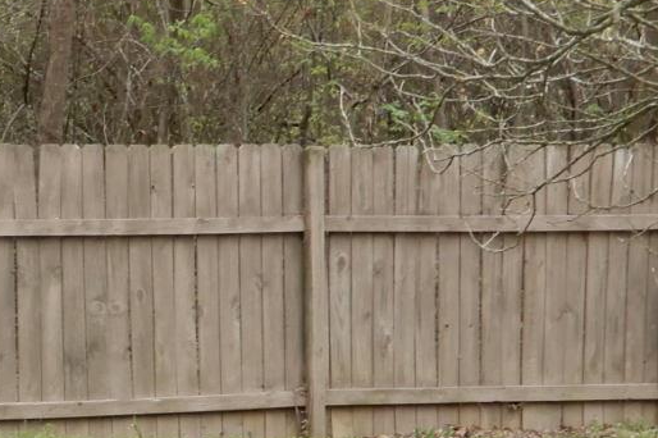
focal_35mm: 230
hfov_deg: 8.8
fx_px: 4201
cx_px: -160
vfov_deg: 6.0
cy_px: 416
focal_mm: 8.9
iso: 80
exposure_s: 1/100
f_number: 4
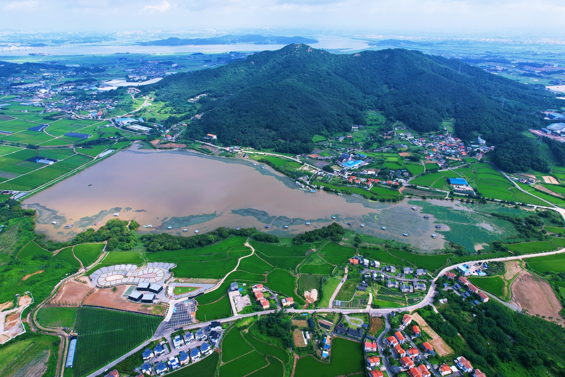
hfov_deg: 78.6
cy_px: 188
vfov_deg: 57.2
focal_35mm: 22
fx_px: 345
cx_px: 282
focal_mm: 8.38
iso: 120
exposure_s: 1/1250
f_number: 2.8
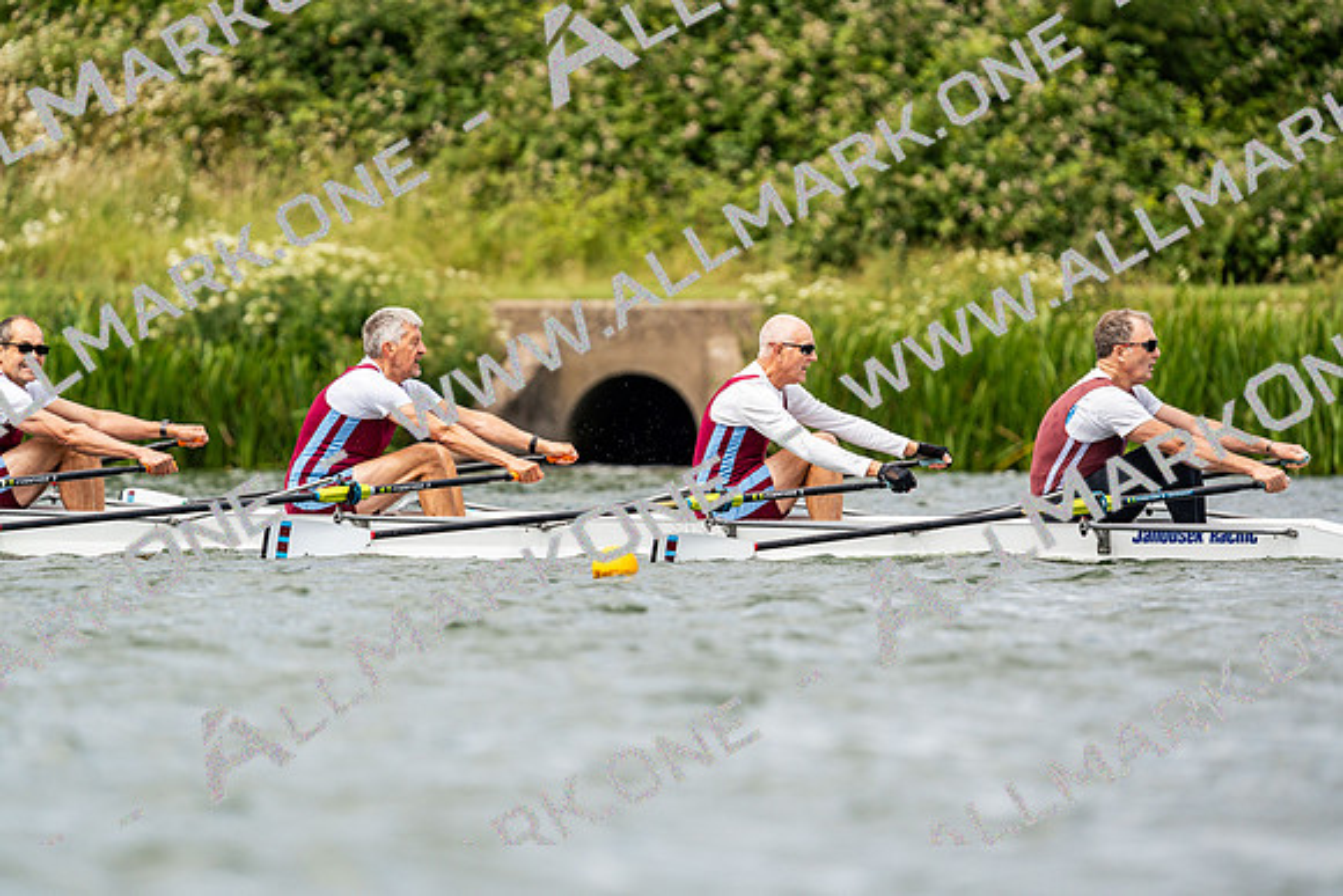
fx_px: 16306
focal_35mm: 437
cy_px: 448
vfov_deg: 3.1
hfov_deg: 4.7
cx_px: 672
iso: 320
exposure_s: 1/2000
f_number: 6.3
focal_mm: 437
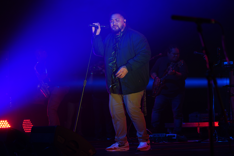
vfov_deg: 13.0
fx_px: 682
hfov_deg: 19.5
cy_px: 78
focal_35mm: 105
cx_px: 117
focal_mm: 105
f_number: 4
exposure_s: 1/125
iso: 500
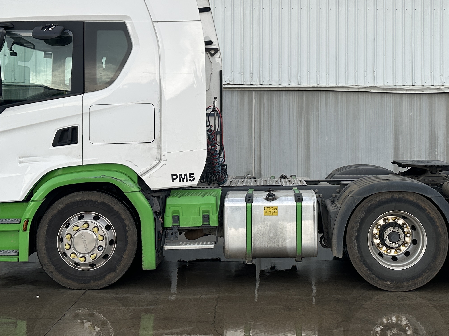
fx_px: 623
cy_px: 113
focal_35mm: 48
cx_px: 279
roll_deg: +0.2
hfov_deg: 39.4
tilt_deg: +4.1
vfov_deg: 30.1
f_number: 1.78
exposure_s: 1/864
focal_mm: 6.86
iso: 80
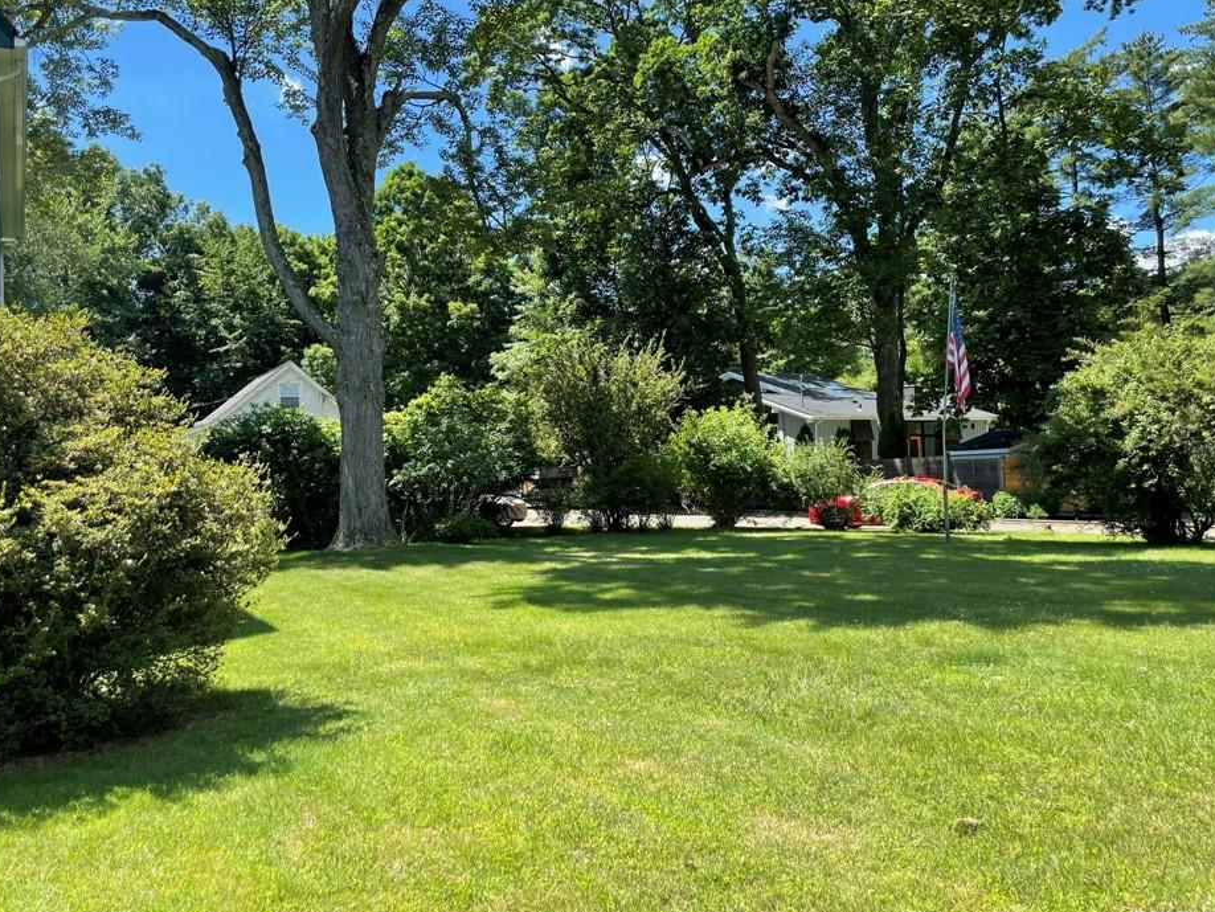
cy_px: 424
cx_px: 576
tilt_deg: +3.2
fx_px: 1018
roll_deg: +2.3
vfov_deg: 48.2
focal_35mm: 29
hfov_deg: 61.6
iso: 32
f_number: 1.6
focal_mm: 4.2
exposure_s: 1/1147
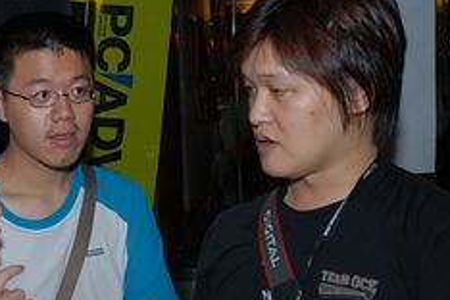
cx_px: 56
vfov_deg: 14.6
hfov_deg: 21.5
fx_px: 1163
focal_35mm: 93
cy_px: 240
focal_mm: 29
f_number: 4
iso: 100
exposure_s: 1/60
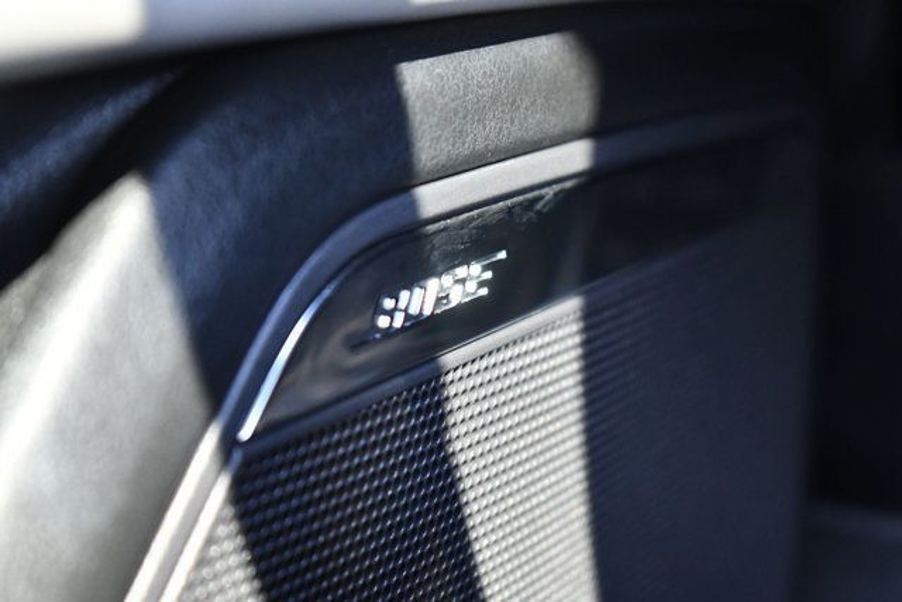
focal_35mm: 82
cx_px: 451
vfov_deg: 16.7
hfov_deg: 24.8
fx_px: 2055
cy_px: 301
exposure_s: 1/80
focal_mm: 55
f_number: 5.6
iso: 3200
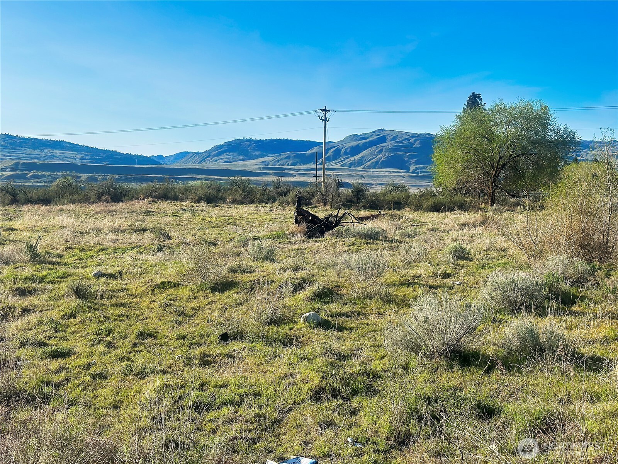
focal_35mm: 48
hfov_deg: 39.7
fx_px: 857
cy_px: 232
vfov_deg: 30.3
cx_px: 309
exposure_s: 1/4785
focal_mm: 6.86
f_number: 1.78
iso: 80
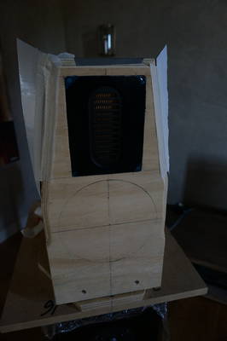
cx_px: 114
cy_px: 170
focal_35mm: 24
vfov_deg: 73.8
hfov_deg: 53.1
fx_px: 227
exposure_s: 1/60
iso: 2000
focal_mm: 16
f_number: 4
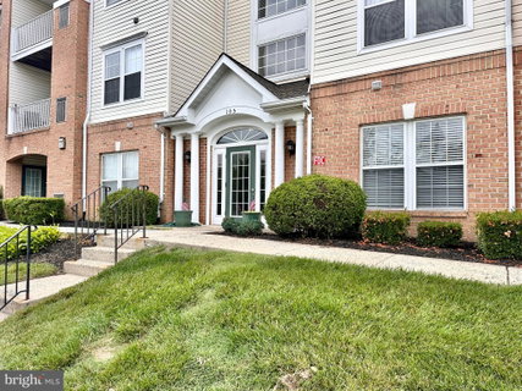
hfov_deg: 71.6
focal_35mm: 24
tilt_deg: +2.2
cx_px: 261
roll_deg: -0.8
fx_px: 362
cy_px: 196
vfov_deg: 56.8
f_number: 1.78
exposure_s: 1/2028
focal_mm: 6.86
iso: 80
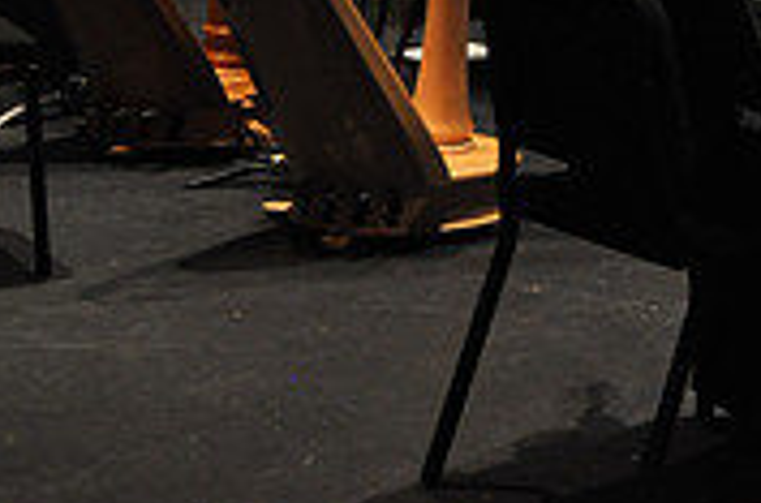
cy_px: -290
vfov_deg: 11.0
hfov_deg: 16.4
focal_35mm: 118
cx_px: 1019
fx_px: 2488
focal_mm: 24
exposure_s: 1/250
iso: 1600
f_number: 2.8
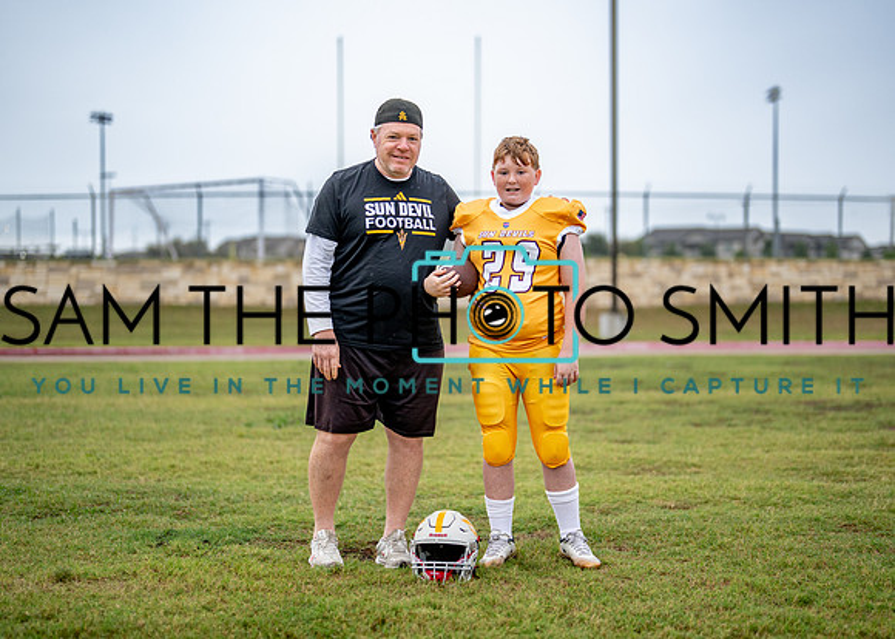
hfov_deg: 33.7
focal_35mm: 58
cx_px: 469
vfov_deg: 24.4
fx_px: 1476
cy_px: 327
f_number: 1.2
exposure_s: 1/1250
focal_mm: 50
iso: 320
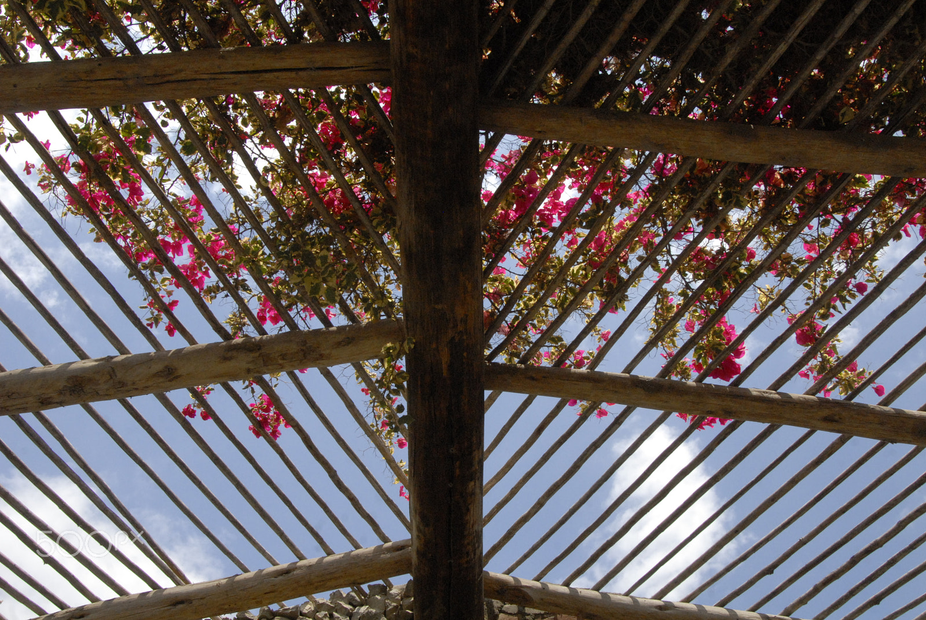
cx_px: 463
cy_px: 310
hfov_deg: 53.1
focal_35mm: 36
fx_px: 927
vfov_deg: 37.0
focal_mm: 24
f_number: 14
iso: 1000
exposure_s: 1/750
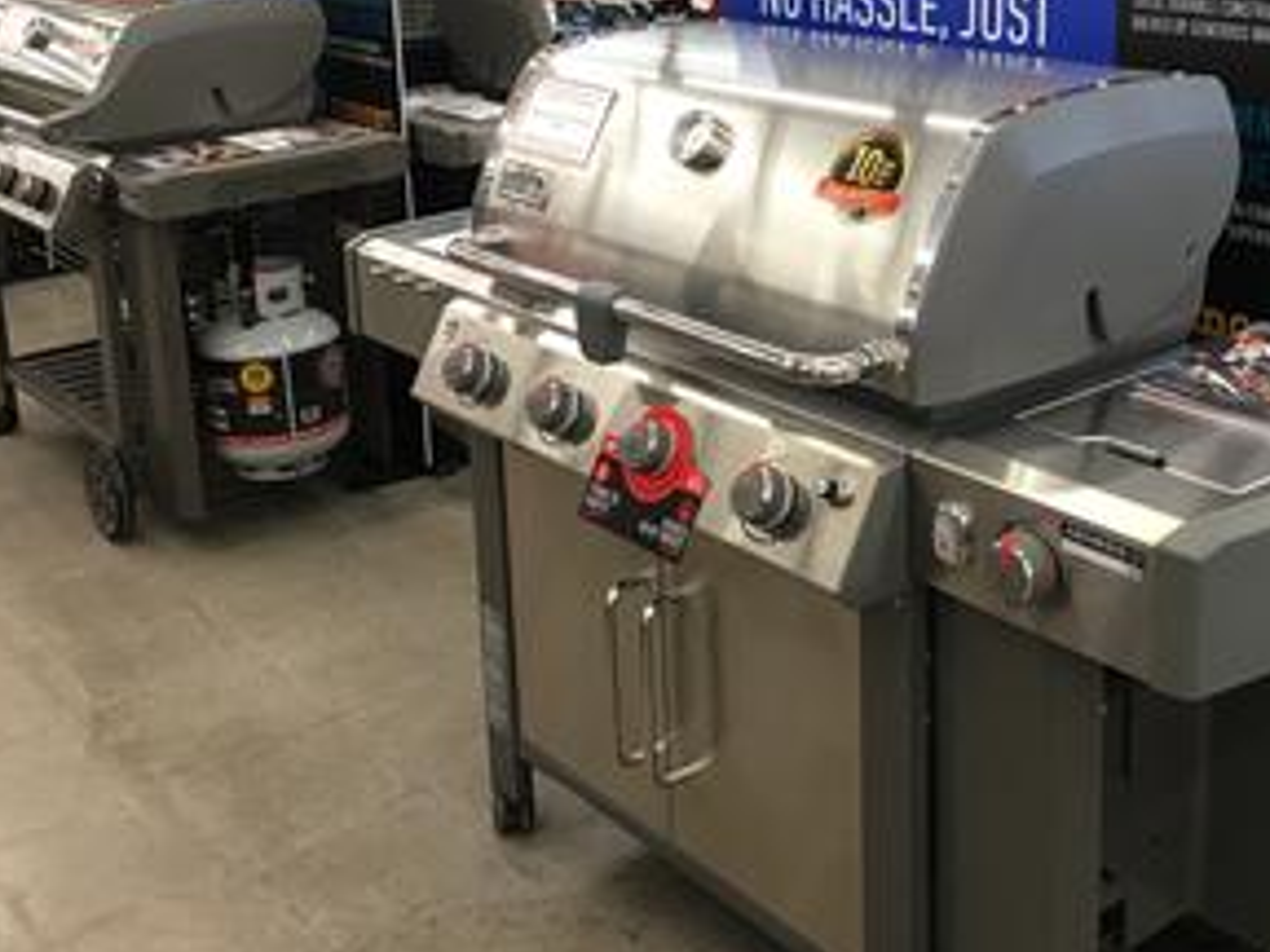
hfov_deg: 40.4
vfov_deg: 30.5
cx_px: 690
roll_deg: +1.9
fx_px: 1724
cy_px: 260
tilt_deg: -13.3
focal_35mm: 47
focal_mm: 4.15
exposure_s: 1/30
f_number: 2.2
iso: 40
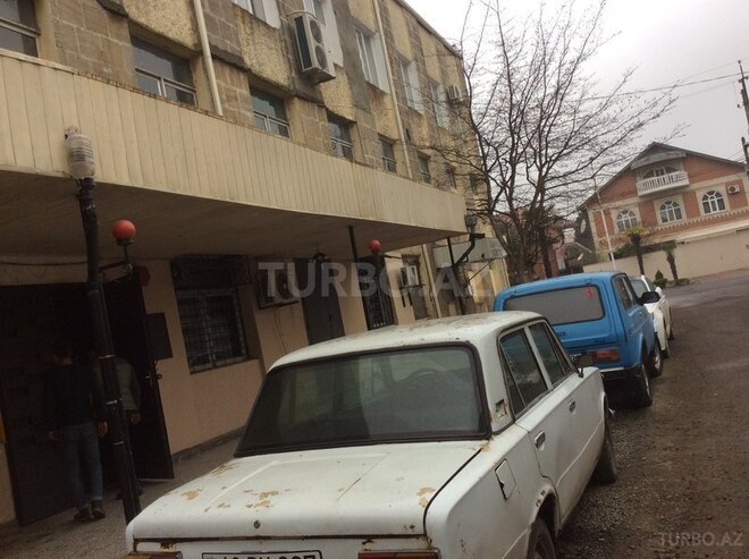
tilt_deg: +1.9
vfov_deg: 44.1
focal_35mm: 32
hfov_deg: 56.9
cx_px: 374
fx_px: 691
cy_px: 280
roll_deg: +9.7
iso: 32
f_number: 2.4
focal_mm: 3.3
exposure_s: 1/284
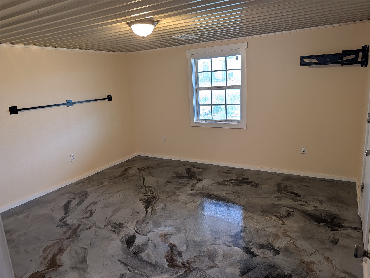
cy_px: 139
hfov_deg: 71.5
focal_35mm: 24
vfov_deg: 56.9
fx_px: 257
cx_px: 185
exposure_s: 1/40
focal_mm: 6.9
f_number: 1.68
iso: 43
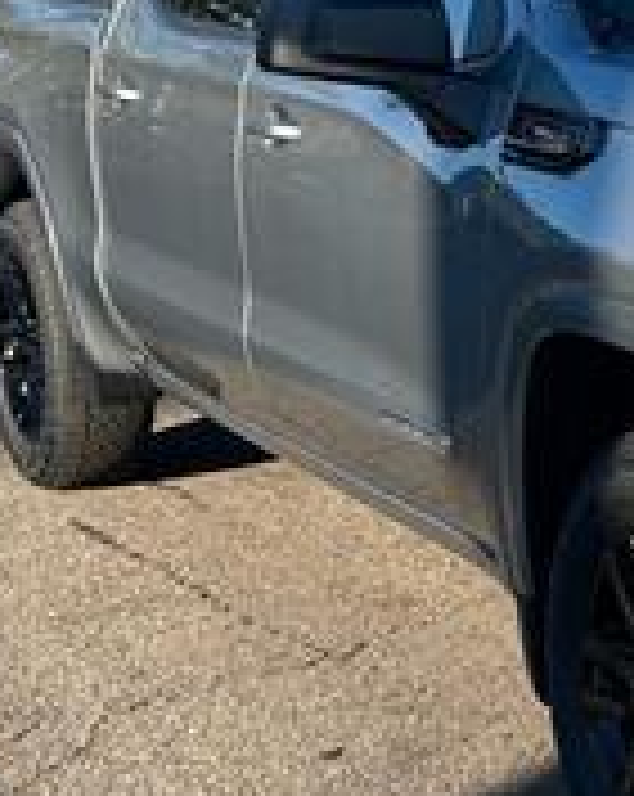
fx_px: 2163
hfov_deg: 15.4
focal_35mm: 92
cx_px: 949
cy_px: 198
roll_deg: -0.8
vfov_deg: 20.7
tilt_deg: -6.7
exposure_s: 1/1511
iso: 50
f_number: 1.5
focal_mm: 5.7
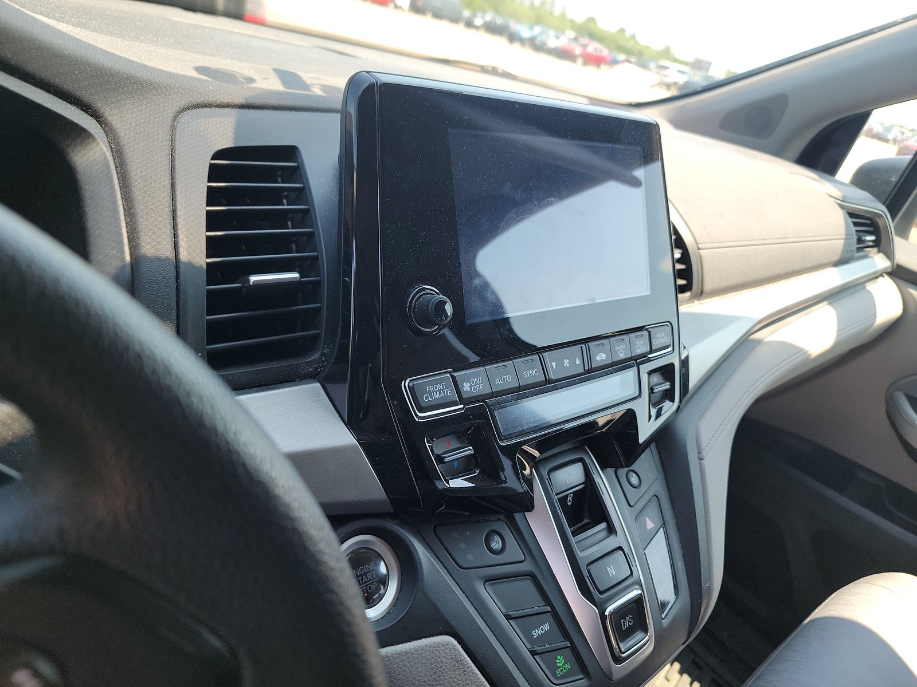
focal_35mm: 24
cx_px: 458
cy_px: 344
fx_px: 636
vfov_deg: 56.8
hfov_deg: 71.6
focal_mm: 6.7
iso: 62
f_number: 1.8
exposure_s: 1/119
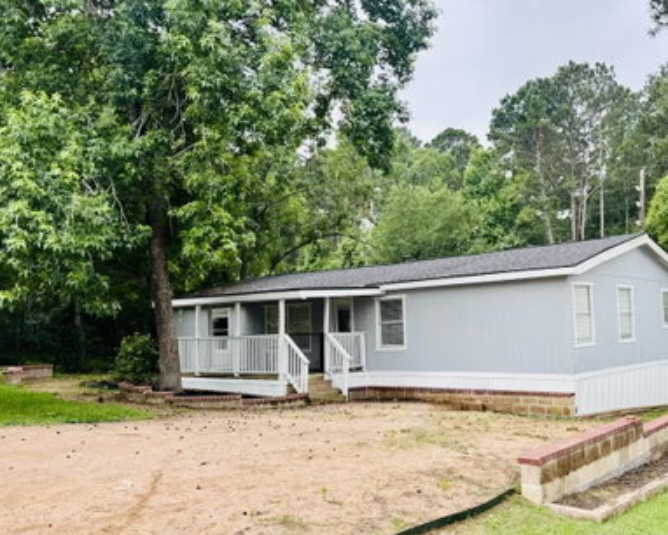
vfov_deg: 43.4
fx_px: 673
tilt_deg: +4.5
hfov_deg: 52.3
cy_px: 280
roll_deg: +1.6
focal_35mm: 34
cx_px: 416
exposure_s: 1/697
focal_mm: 5.96
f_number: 1.6
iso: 50
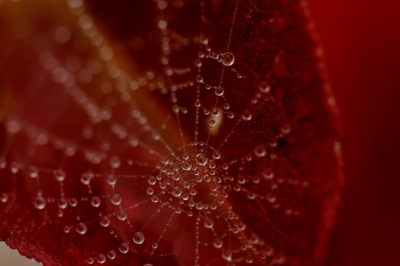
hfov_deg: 15.2
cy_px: 133
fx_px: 1498
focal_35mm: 135
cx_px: 200
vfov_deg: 10.1
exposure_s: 1/320
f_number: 5
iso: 200
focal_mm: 90
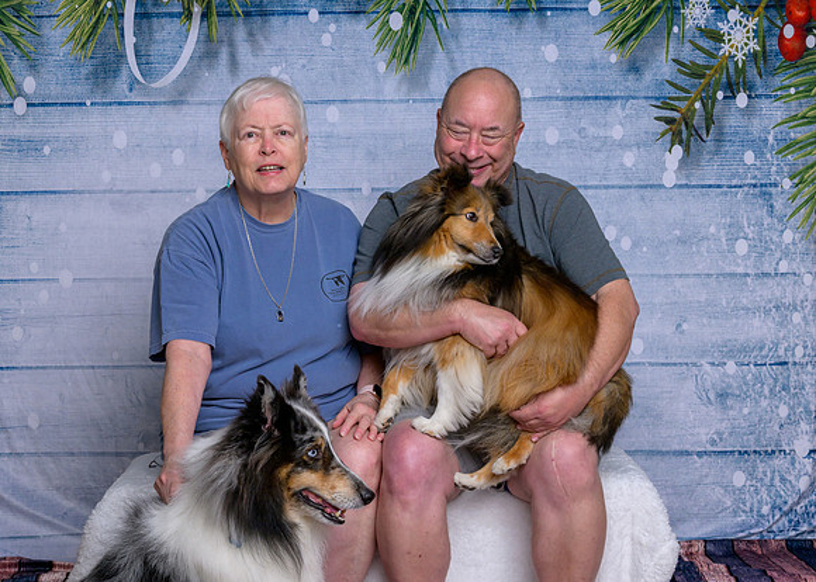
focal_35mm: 58
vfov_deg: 24.3
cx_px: 363
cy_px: 292
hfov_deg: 33.5
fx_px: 1354
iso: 400
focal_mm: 44
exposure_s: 1/160
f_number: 10
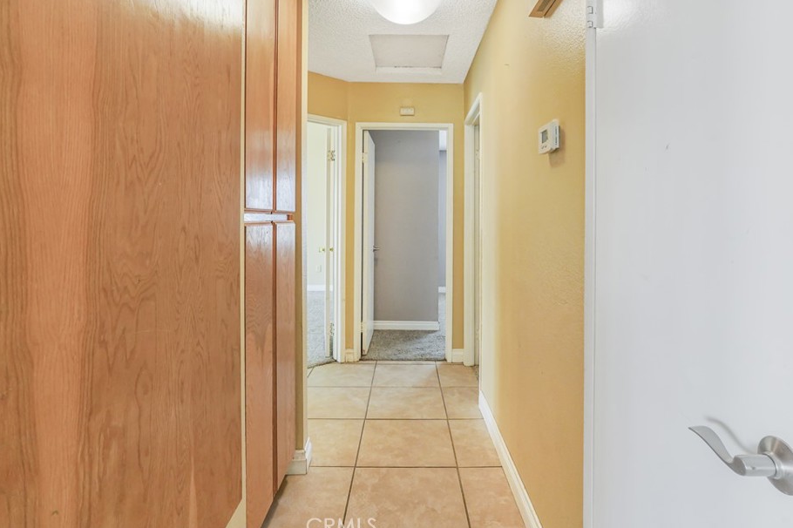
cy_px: 241
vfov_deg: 67.2
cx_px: 413
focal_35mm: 18
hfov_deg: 90.0
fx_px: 396
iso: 2500
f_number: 10
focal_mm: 16
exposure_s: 1/30
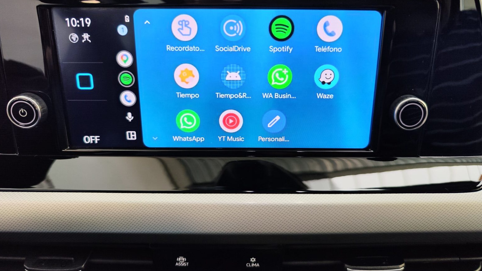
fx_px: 332
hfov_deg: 71.9
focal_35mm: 26
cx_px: 247
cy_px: 127
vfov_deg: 44.4
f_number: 1.69
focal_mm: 7.01
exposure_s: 1/100
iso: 177
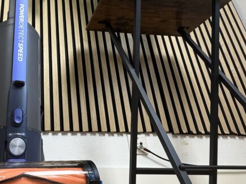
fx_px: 235
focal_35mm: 33
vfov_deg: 42.6
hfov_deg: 50.5
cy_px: 67
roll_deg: +0.3
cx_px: 36
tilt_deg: +25.4
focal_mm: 2.22
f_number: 2.2
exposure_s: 1/50
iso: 200
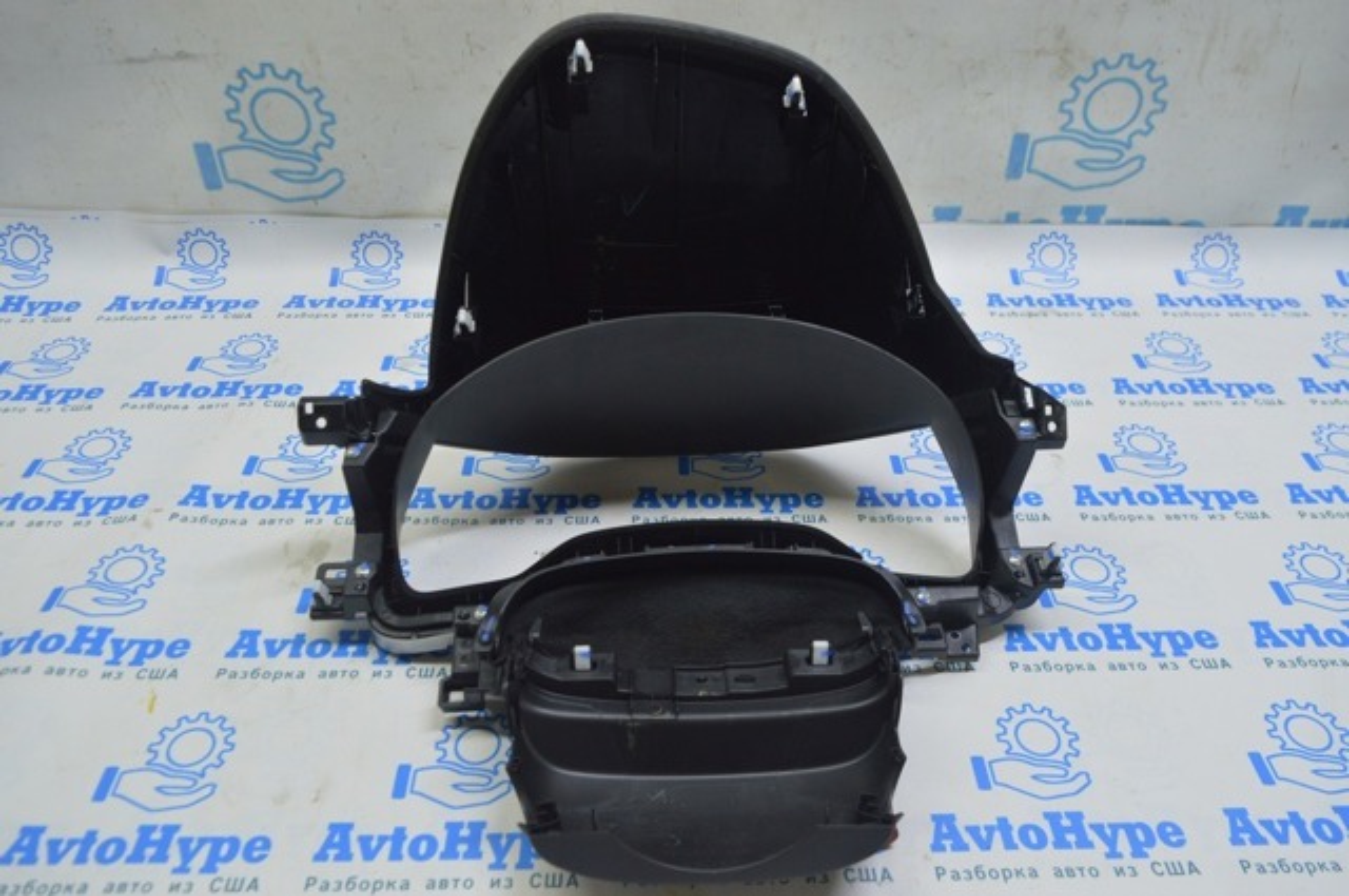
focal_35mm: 27
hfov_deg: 67.4
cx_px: 674
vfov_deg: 47.8
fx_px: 1010
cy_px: 448
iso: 400
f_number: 5.6
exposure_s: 1/25
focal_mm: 18
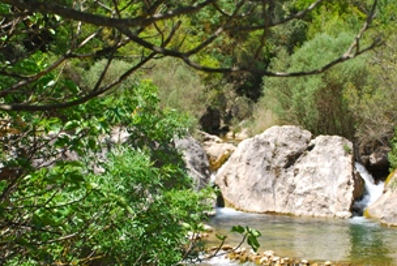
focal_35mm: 84
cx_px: 251
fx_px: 928
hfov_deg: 24.1
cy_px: 184
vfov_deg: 16.3
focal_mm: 38
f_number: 7.1
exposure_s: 1/160
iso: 100
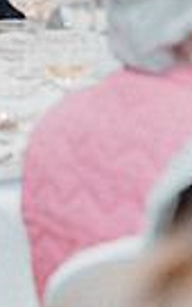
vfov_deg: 4.6
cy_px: -82
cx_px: 592
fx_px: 3809
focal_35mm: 455
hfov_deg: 2.8
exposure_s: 1/160
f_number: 3.5
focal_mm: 70
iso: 3200
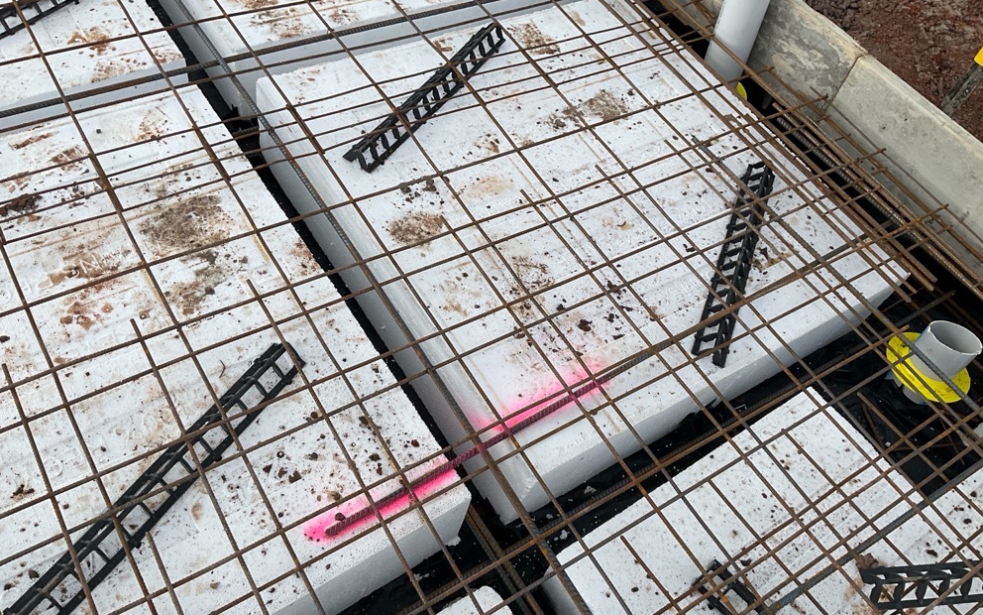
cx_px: 493
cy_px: 326
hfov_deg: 61.2
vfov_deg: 40.6
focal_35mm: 31
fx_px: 830
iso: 16
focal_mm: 3
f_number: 1.8
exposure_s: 1/1221
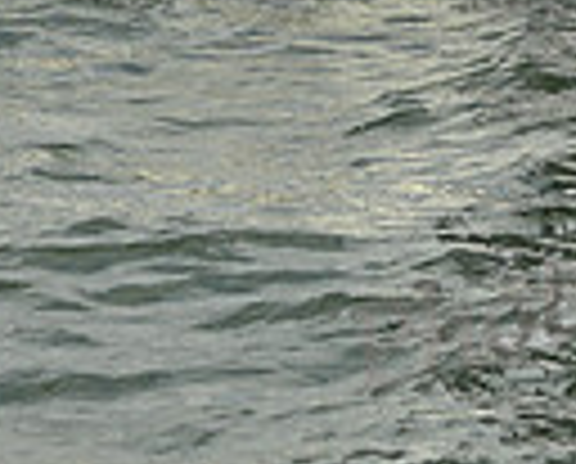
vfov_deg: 5.2
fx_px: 5075
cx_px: 122
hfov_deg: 6.5
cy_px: -354
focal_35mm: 297
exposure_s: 1/1250
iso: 320
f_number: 9
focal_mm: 70
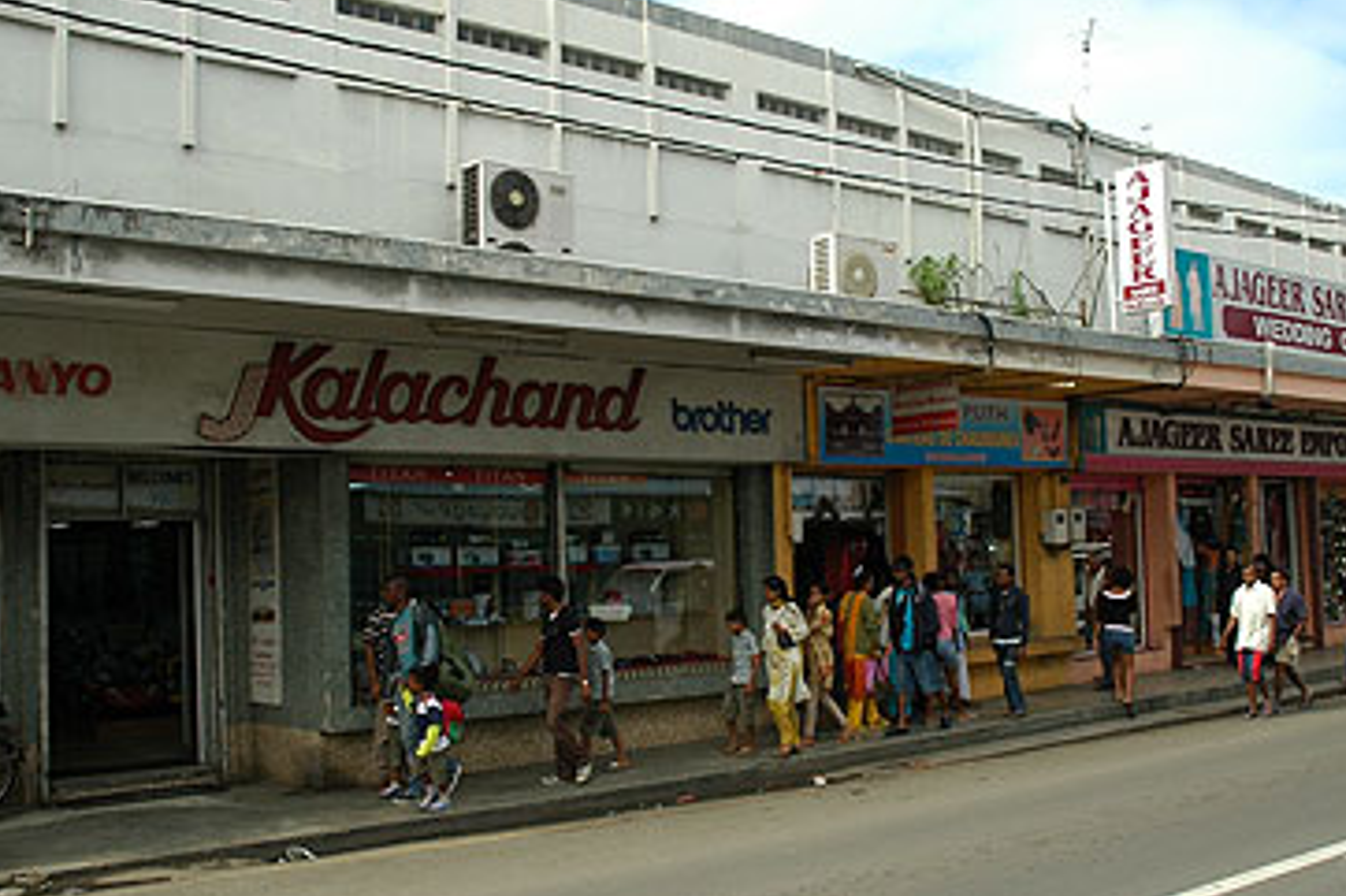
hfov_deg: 47.4
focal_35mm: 41
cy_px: 467
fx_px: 1532
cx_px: 740
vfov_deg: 32.6
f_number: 10
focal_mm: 22
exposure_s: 1/160
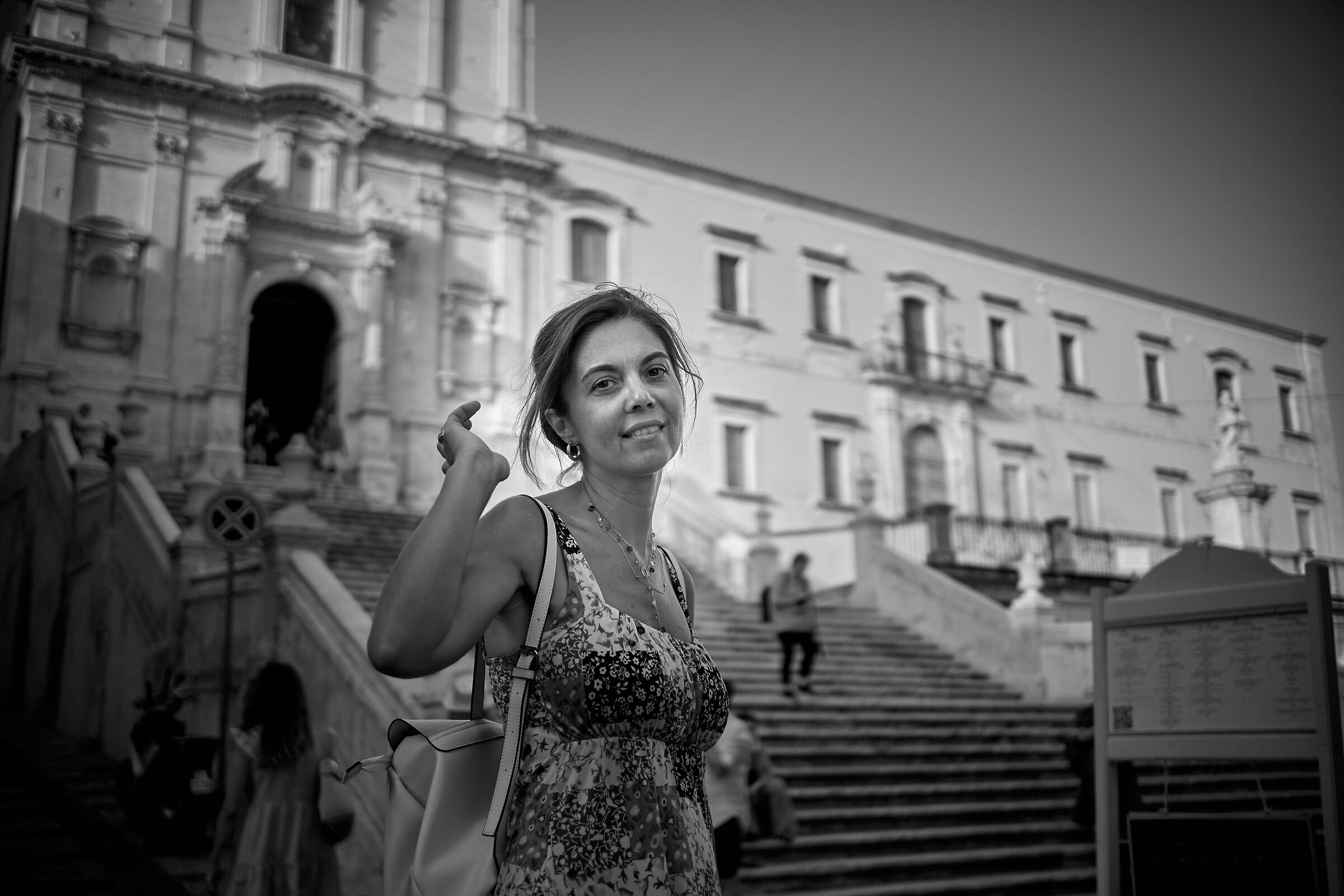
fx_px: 1288
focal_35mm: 34
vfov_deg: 38.4
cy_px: 448
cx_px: 672
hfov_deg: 55.1
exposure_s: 1/4000
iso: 100
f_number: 1.4
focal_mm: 23
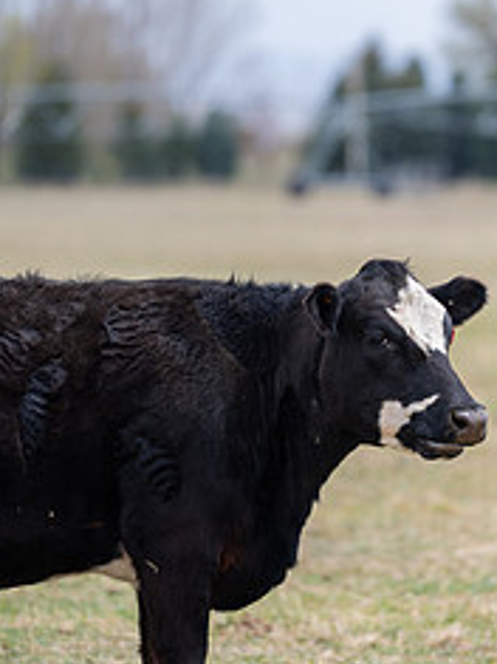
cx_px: 421
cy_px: 260
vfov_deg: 5.4
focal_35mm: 368
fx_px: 7051
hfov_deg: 4.0
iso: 125
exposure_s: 1/1000
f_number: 2.8
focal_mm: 200
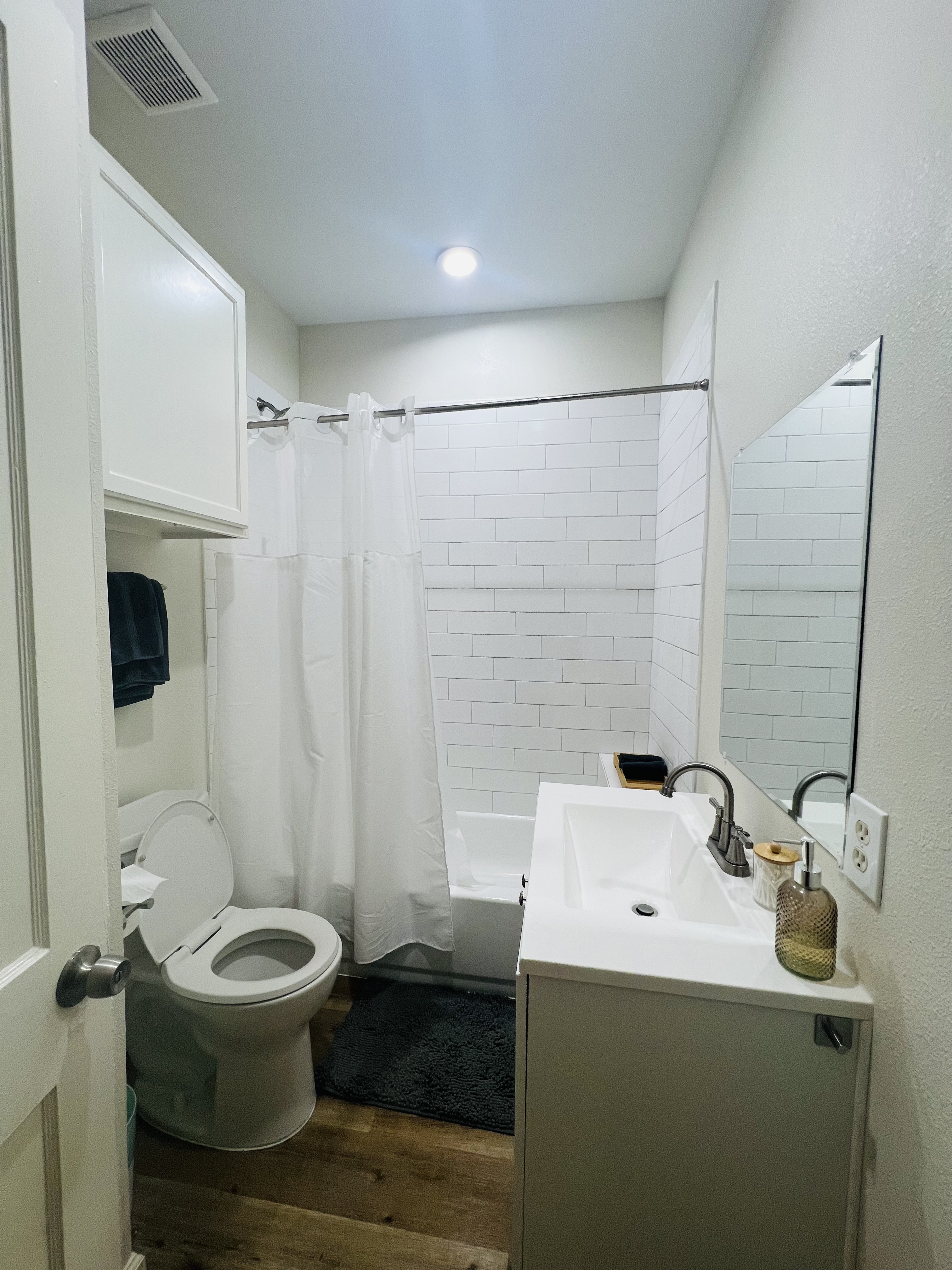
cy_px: 635
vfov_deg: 106.2
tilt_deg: -3.6
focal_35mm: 13
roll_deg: -0.2
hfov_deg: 89.9
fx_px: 477
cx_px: 476
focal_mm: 1.57
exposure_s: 1/120
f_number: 1.8
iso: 100
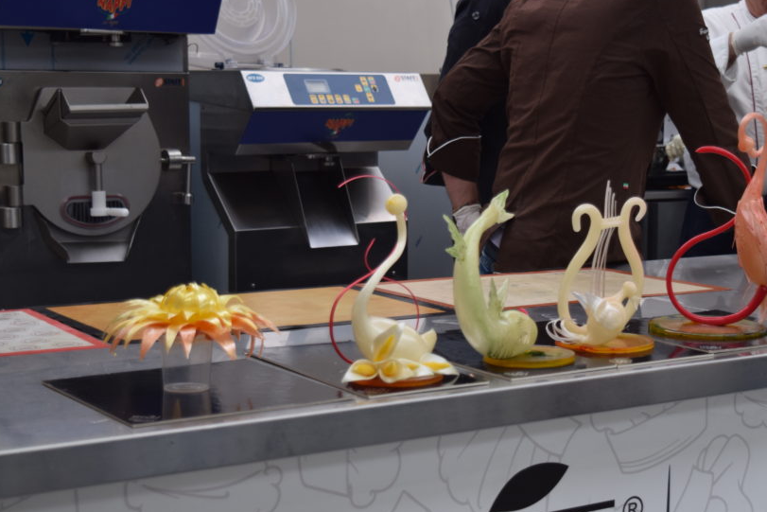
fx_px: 1534
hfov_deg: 28.0
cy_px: 310
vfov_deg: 18.9
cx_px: 449
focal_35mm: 72
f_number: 4.8
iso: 400
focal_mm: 38
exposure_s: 1/160
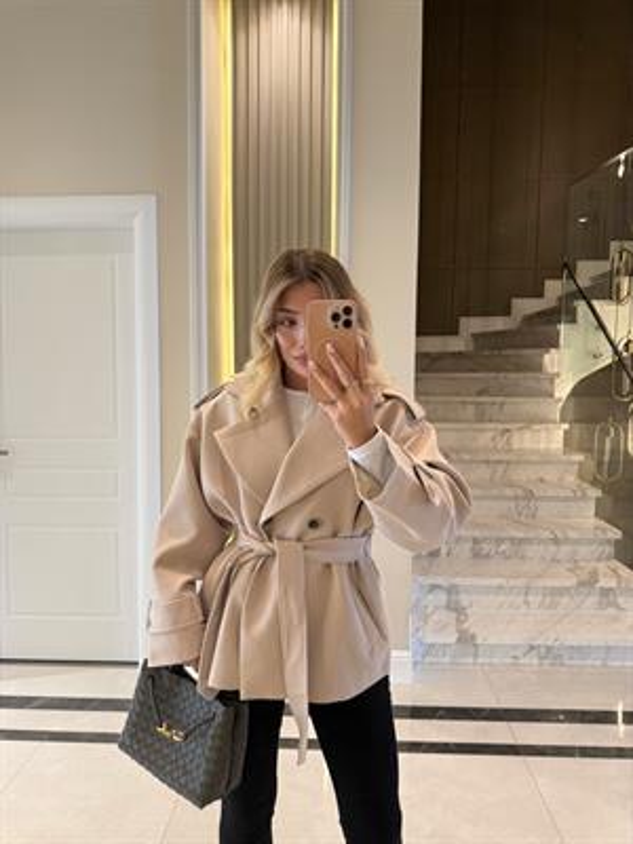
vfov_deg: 71.6
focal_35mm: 24
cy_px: 422
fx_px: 585
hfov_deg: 56.8
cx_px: 316
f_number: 1.78
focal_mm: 6.76
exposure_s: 1/90
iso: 200
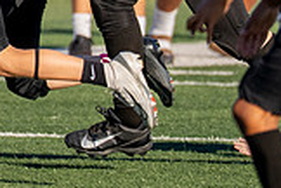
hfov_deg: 1.5
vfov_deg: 1.0
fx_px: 10490
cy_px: -54
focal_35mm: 1344
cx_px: -242
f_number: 2.8
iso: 160
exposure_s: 1/3200
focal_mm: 200
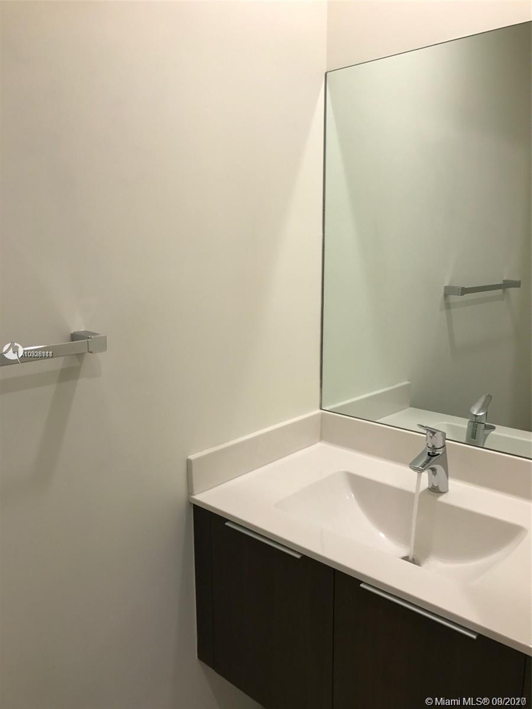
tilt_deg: -10.1
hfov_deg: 49.7
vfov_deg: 63.4
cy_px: 354
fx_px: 574
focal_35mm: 28
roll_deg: +0.9
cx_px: 266
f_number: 1.8
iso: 25
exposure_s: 1/40
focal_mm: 3.99
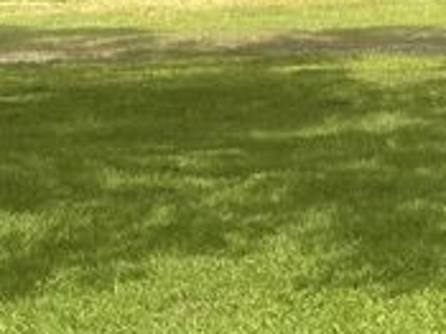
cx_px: 1198
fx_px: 1957
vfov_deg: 9.5
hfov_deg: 10.5
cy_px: -158
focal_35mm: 152
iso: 50
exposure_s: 1/2062
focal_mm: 5.96
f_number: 1.6
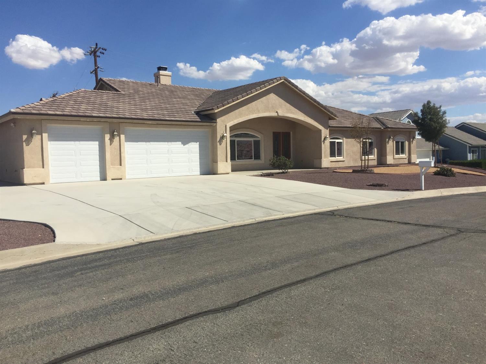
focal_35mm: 29
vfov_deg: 48.2
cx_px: 243
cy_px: 182
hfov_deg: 61.7
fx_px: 407
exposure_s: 1/3597
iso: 32
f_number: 2.2
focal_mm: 4.15
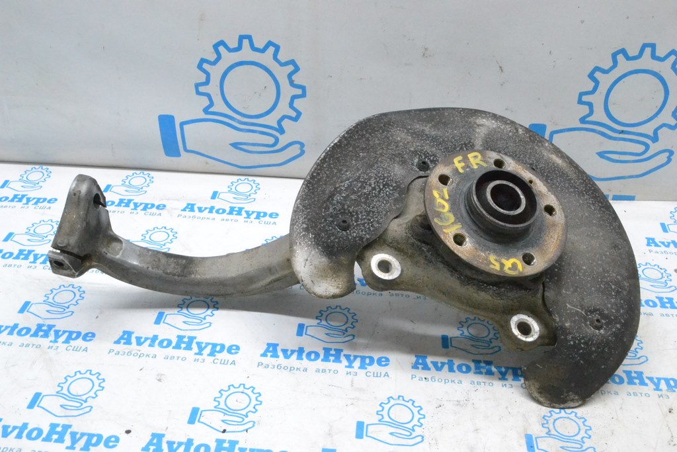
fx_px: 677
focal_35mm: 36
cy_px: 226
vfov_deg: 36.9
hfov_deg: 53.1
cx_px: 338
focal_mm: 24
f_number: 13
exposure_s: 1/100
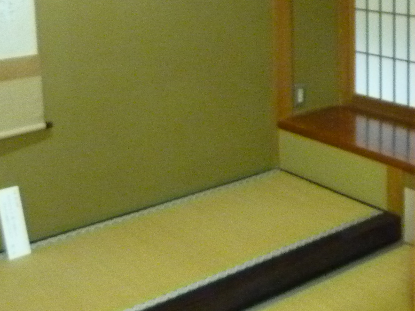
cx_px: 333
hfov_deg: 32.3
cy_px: -1
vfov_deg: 24.1
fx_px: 695
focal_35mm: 58
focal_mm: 4.1
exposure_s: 1/15
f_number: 3.3
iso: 800
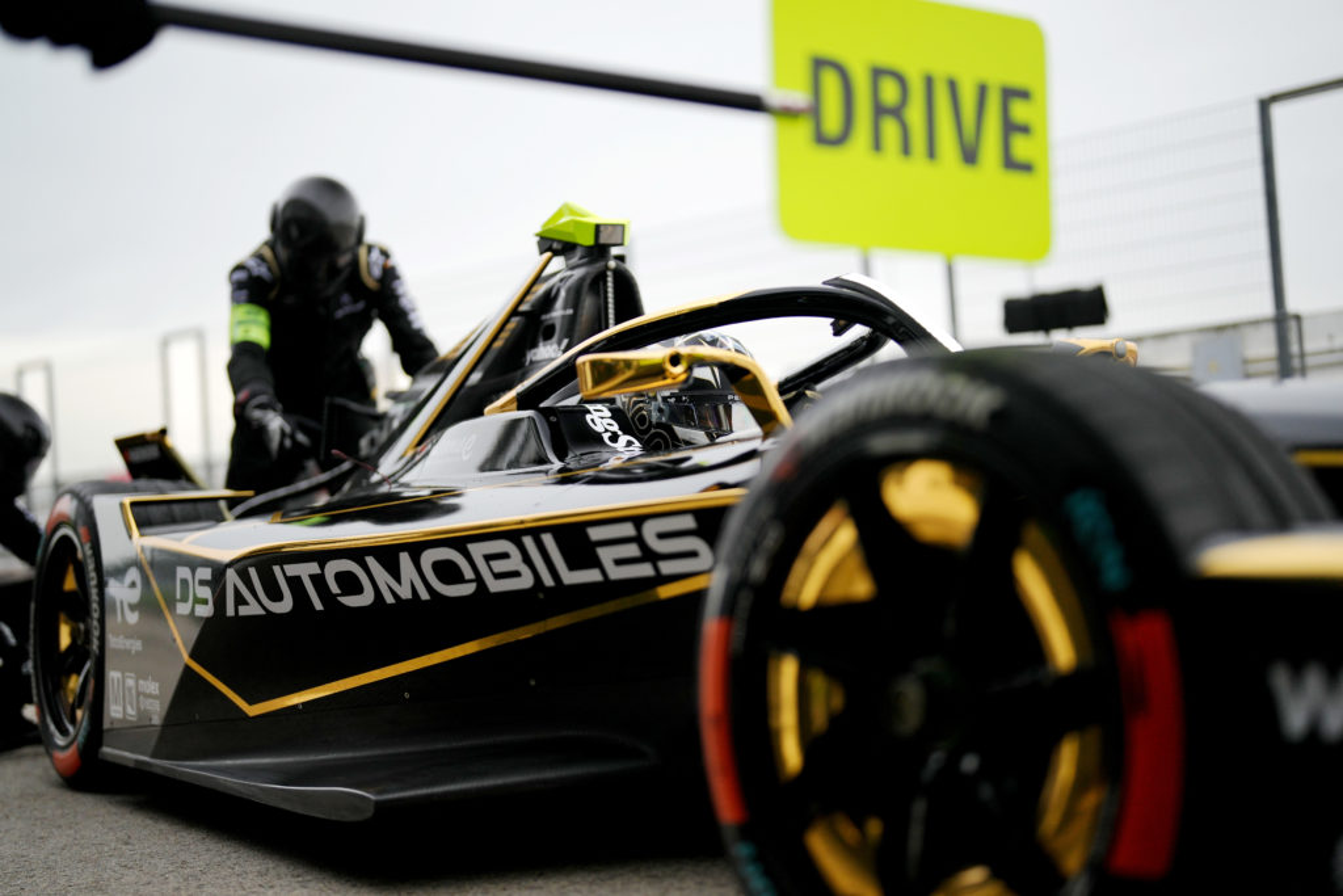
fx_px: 1865
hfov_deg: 39.6
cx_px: 672
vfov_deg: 27.0
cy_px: 448
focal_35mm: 50
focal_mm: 50
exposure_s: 1/1250
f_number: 1.2
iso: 400
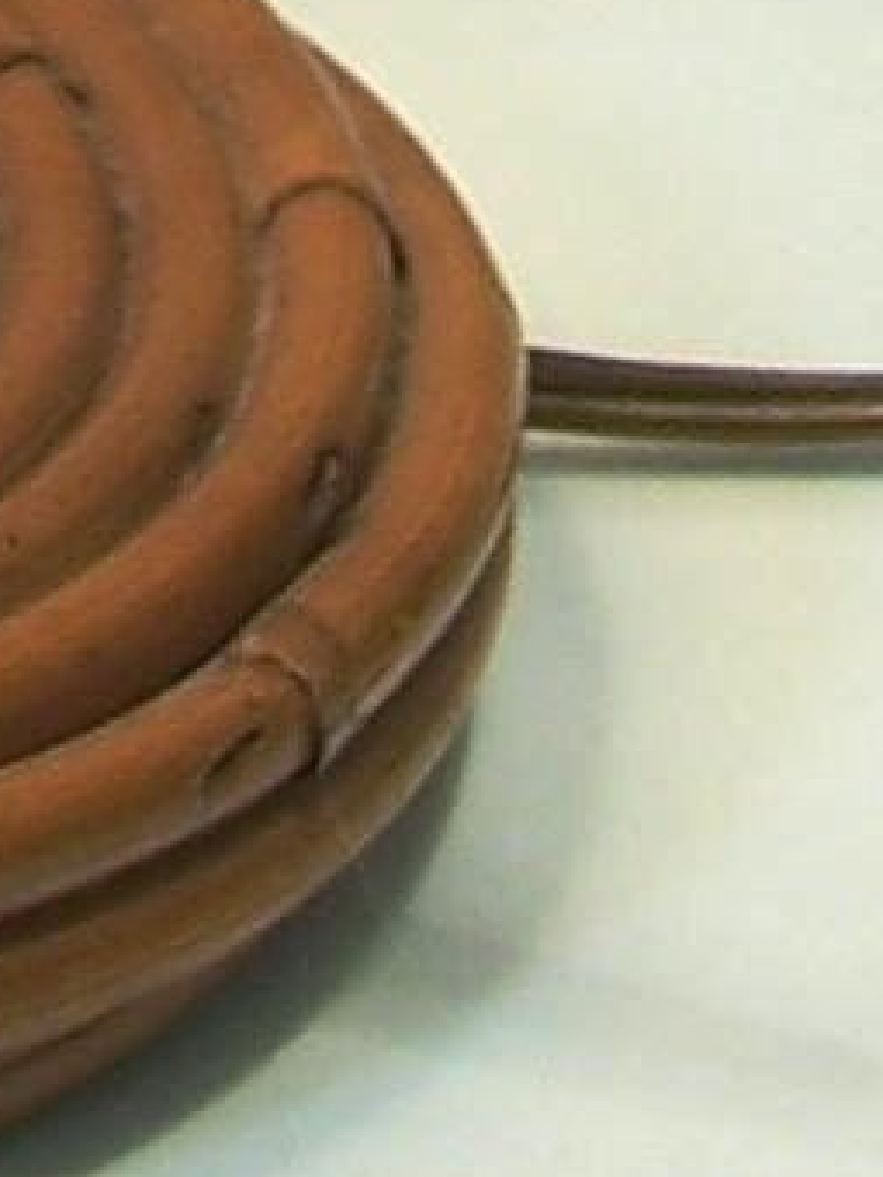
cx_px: -973
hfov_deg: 5.1
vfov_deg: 6.5
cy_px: -1686
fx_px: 9795
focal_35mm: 288
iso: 80
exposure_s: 1/90
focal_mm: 6.3
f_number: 2.8
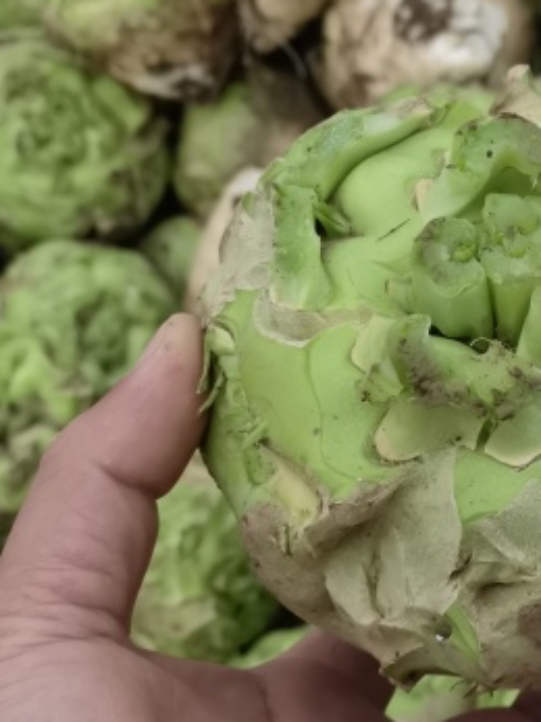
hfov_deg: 17.4
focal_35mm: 83
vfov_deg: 23.6
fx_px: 1731
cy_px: 340
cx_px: 535
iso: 50
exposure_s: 1/216
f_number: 1.9
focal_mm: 5.58
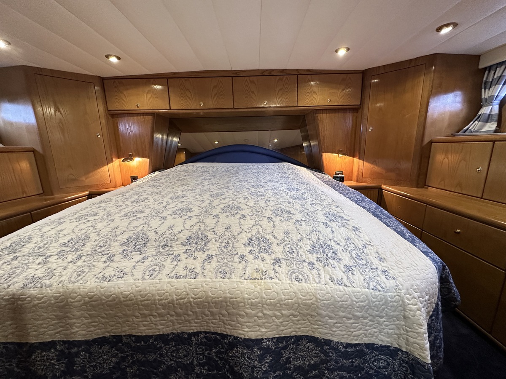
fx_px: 205
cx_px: 253
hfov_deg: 102.1
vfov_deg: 85.7
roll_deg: +0.6
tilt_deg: -12.3
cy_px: 190
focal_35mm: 14
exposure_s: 1/60
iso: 500
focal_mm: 2.22
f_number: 2.2
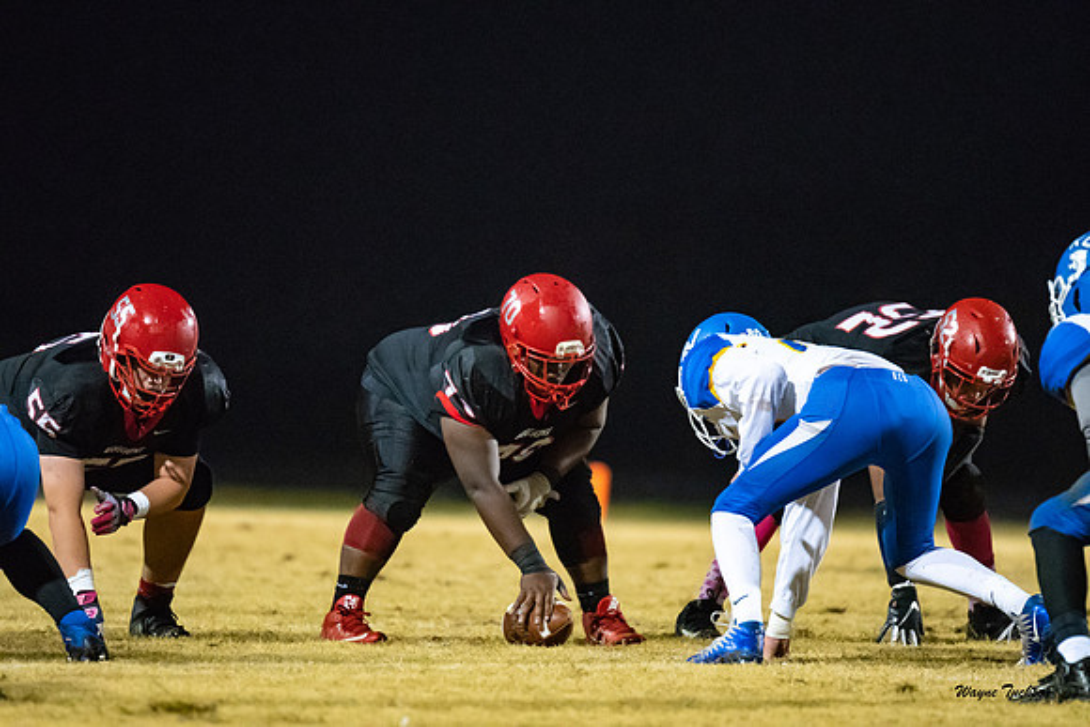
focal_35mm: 450
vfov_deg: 3.1
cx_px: 545
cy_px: 364
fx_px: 13628
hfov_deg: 4.6
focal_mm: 300
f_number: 2.8
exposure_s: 1/1250
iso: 8000
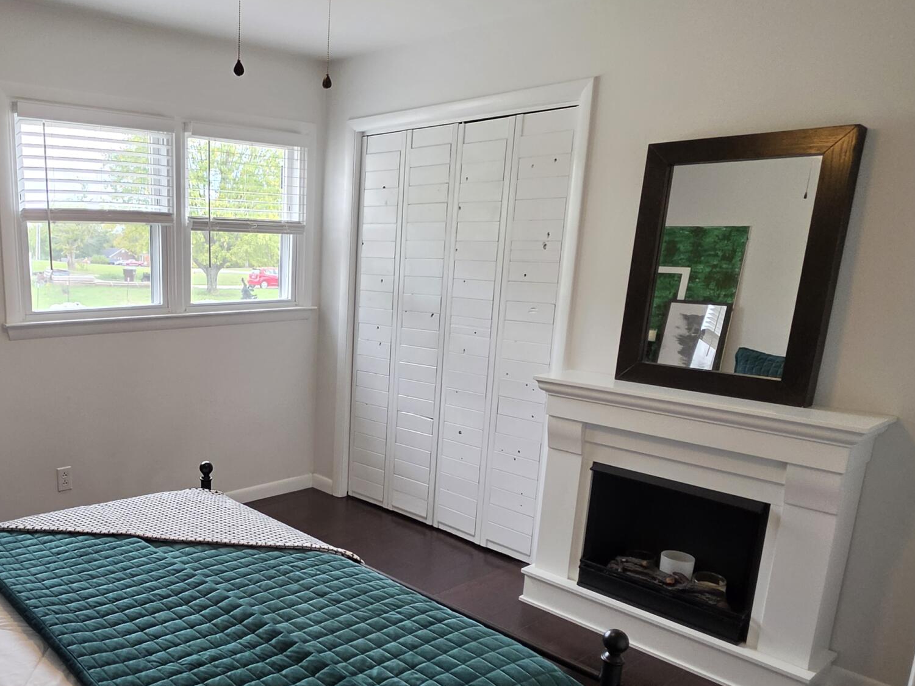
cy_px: 406
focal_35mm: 26
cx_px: 237
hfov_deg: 63.6
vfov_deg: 52.8
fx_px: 687
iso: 125
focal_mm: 2.2
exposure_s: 1/120
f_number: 1.9
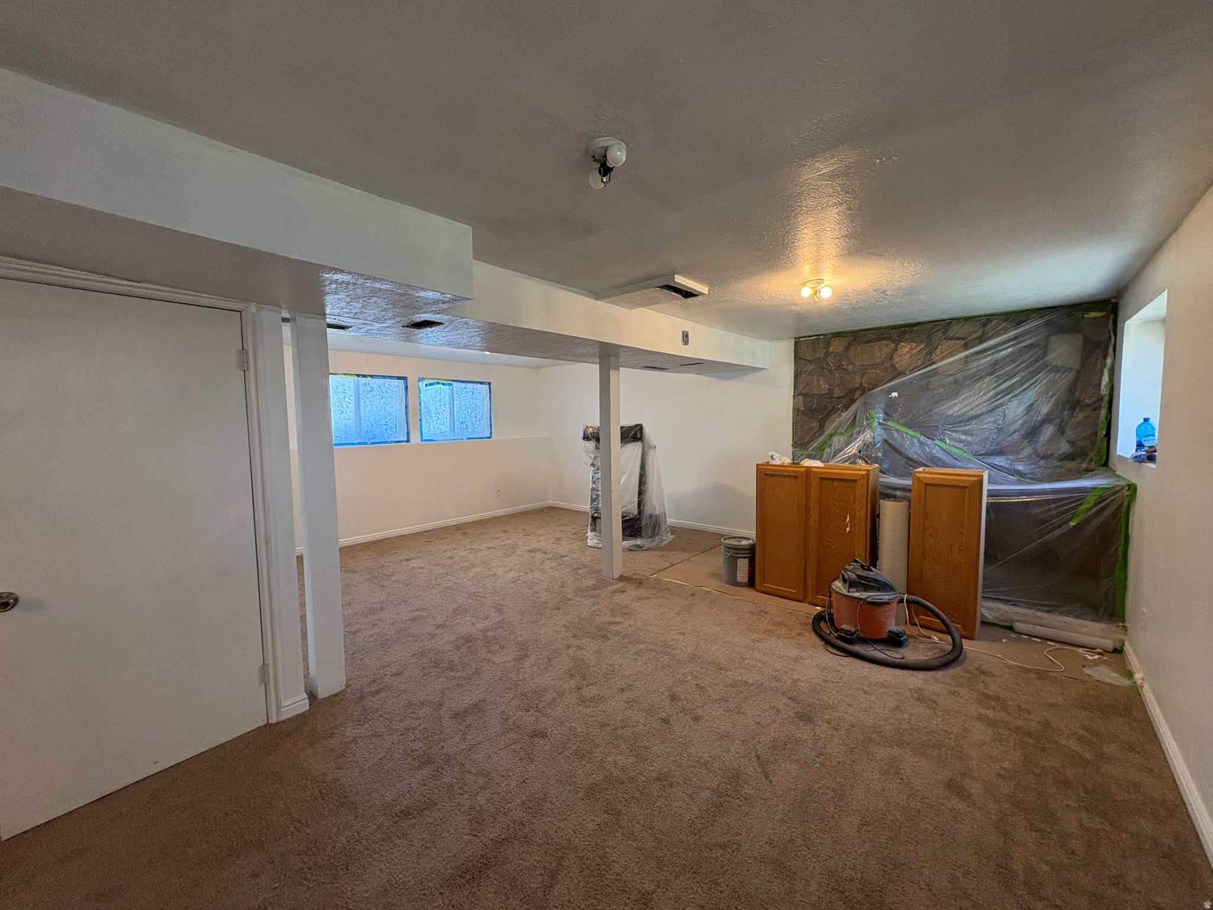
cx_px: 606
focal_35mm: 14
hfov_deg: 102.1
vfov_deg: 85.7
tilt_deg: -4.6
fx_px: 491
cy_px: 455
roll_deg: +1.4
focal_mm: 2.22
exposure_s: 1/120
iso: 400
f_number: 2.2
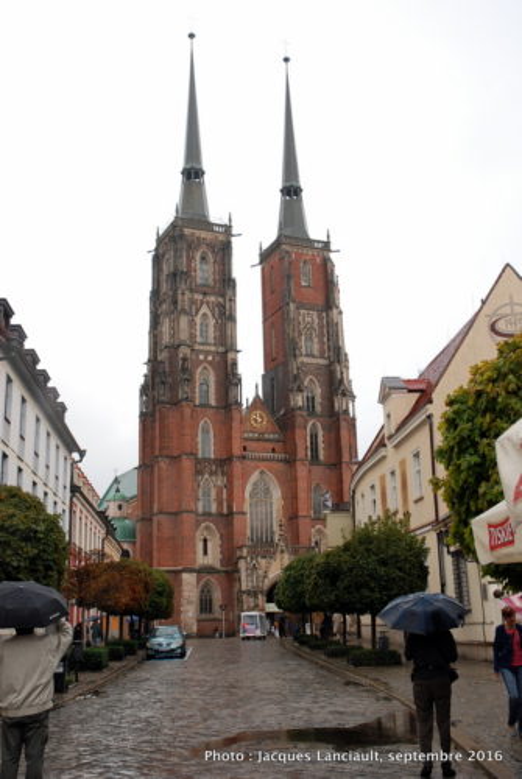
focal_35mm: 40
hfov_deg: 33.1
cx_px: 261
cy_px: 390
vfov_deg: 47.9
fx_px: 878
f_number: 7.1
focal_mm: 27
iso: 200
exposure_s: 1/160
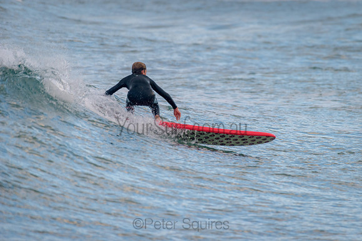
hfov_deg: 3.4
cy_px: 95
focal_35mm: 612
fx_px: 6154
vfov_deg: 2.2
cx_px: 221
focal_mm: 500
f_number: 5.6
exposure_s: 1/1250
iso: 640
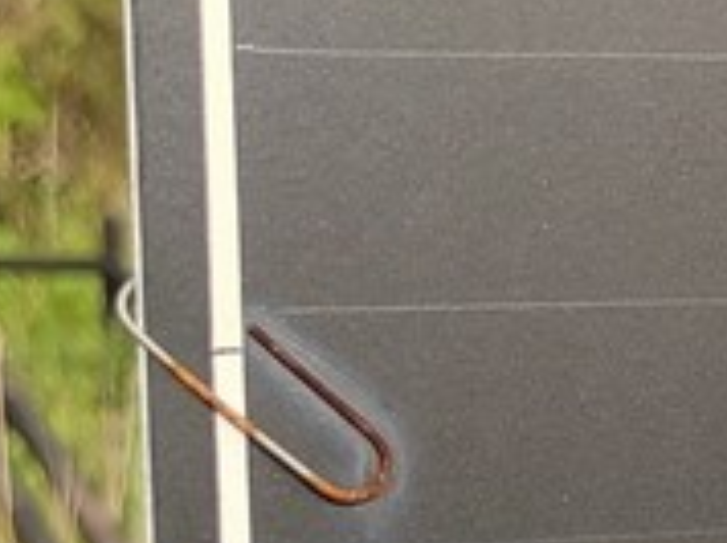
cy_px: 457
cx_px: 1577
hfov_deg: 11.9
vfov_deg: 10.2
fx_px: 3020
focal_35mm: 144
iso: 100
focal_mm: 5.52
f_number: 1.9
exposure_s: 1/910
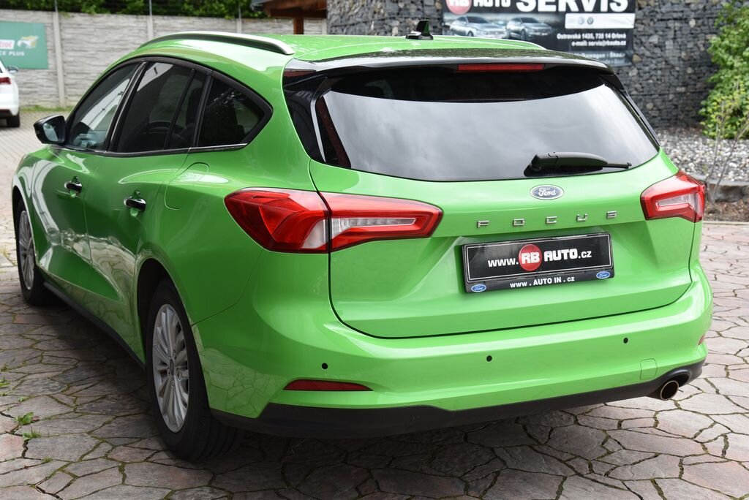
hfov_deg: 38.2
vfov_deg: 26.0
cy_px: 250
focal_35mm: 52
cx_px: 374
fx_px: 1082
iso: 500
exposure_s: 1/200
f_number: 7.1
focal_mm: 52
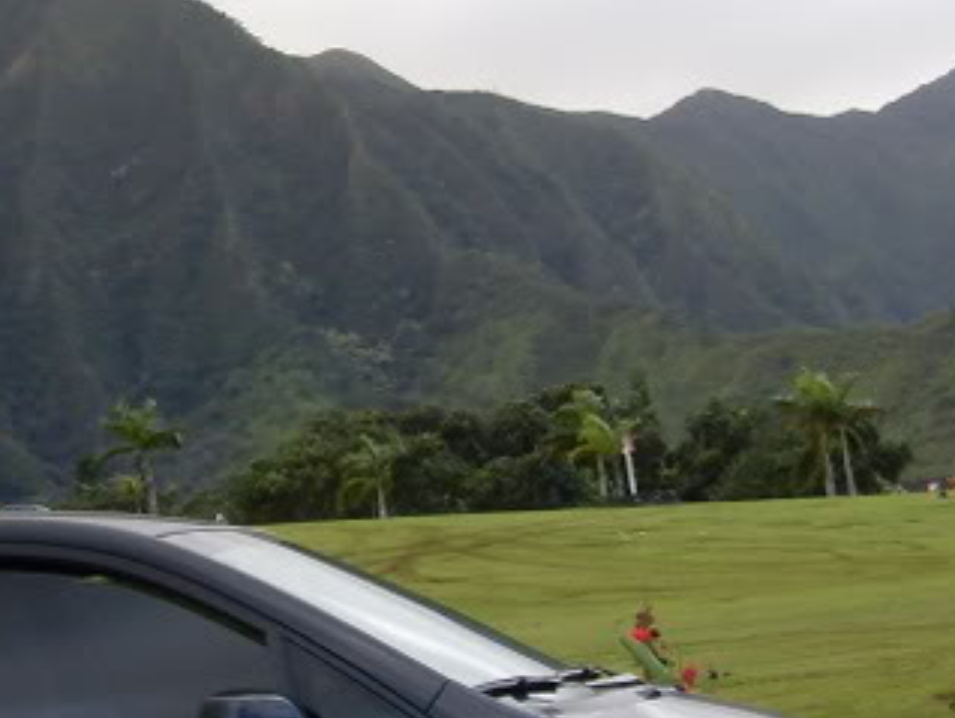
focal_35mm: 88
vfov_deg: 16.8
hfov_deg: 22.2
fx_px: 2430
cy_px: 370
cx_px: 396
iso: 80
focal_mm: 6.3
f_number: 2.8
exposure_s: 1/350
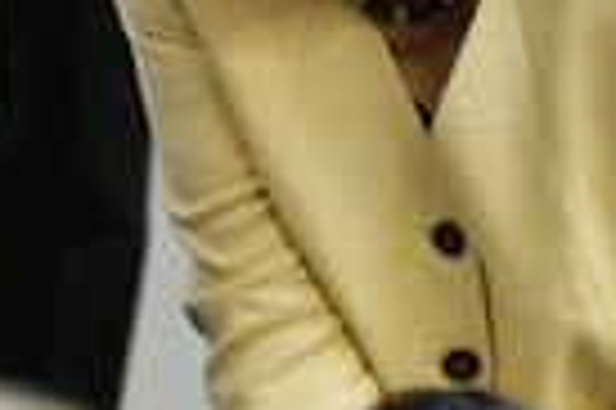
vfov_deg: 1.1
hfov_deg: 1.6
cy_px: 23
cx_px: 241
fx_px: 21927
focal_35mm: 1283
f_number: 5.6
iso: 8000
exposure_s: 1/200
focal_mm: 390
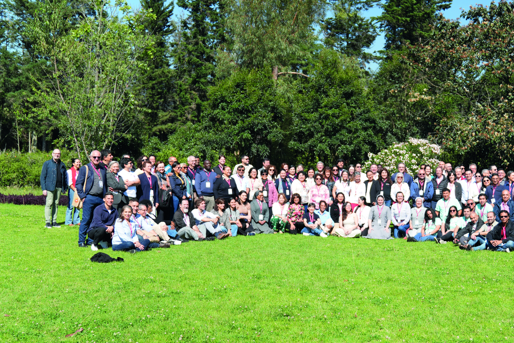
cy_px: 194
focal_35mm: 50
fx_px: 710
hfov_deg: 39.3
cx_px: 346
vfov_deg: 27.1
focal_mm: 23
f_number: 2.8
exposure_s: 1/125
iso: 100
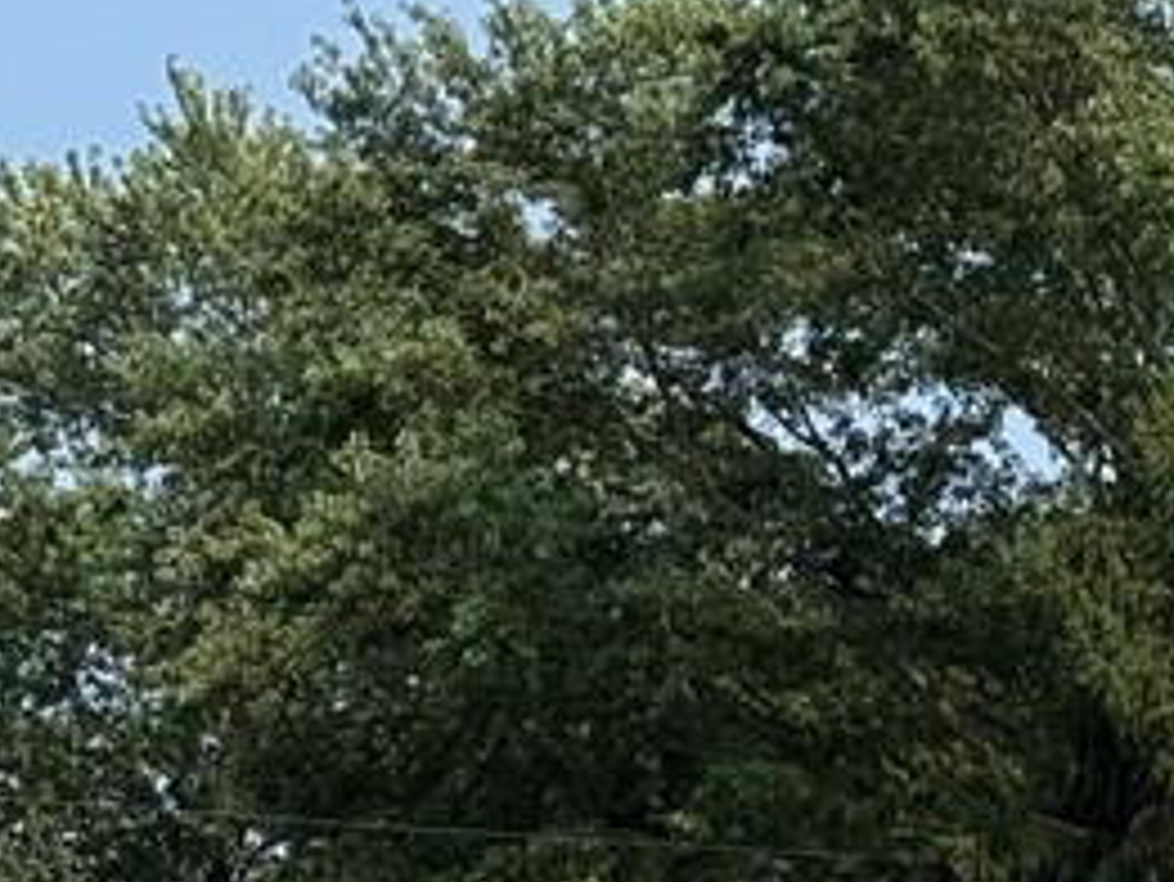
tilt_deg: +2.5
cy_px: 1530
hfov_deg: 10.5
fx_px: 6379
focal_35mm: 188
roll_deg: -0.4
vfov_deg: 7.7
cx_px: 990
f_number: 1.78
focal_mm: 6.76
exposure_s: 1/6024
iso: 64
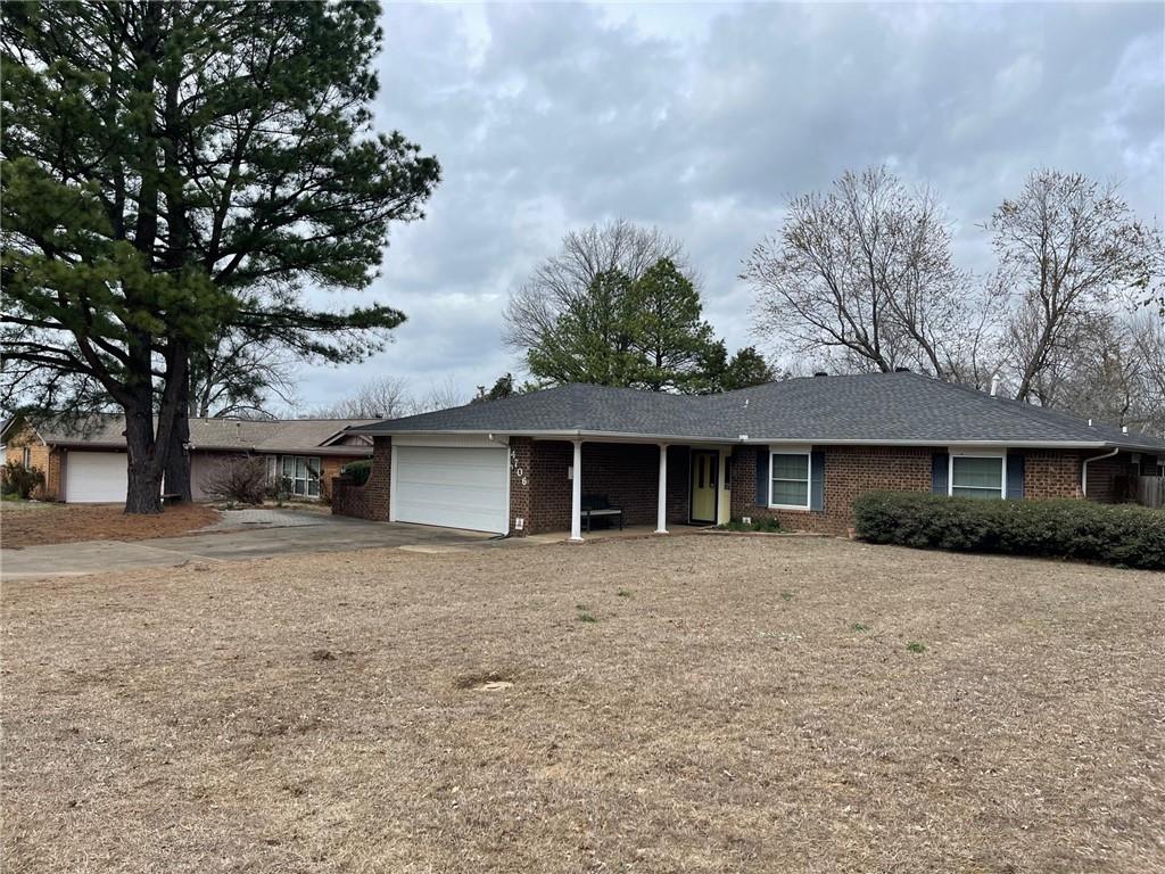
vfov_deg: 53.1
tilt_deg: +1.1
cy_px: 437
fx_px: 875
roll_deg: -0.8
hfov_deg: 67.3
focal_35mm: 26
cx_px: 582
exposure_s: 1/3165
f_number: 1.6
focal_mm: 5.1
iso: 32
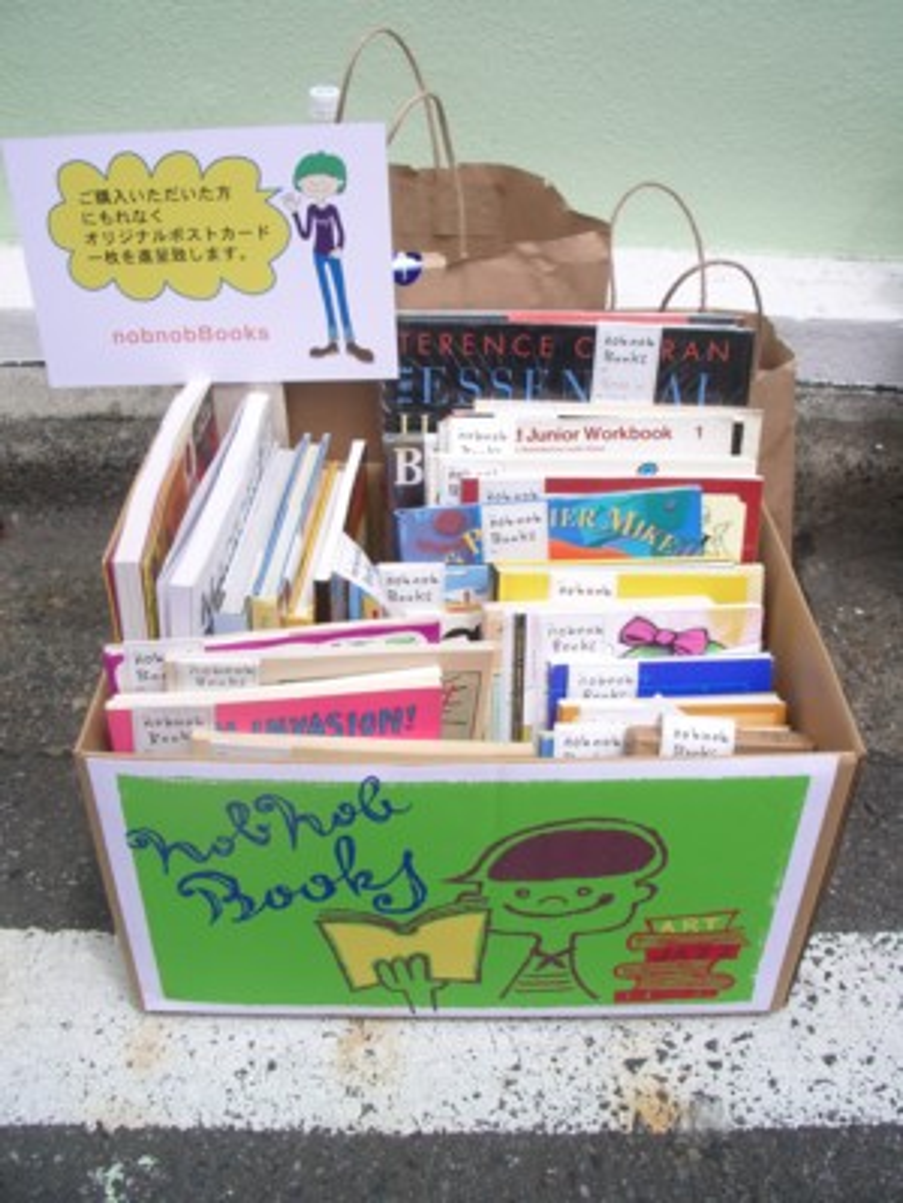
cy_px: 602
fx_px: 1217
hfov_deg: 40.7
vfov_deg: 52.6
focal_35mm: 35
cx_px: 452
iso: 80
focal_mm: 5.8
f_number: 4.3
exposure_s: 1/320
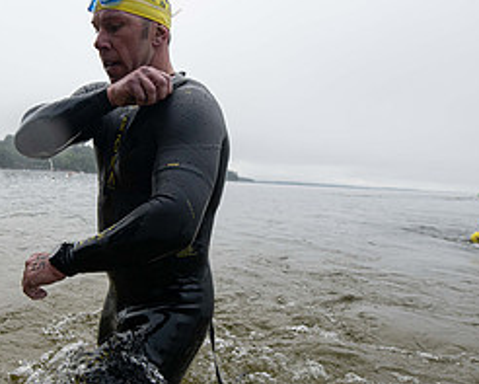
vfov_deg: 47.1
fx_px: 440
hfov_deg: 55.7
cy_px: 206
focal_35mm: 31
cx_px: 152
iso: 320
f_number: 4
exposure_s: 1/800
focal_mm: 14
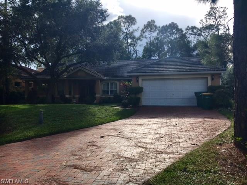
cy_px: 92
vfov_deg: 48.2
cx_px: 124
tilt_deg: +0.1
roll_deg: +0.2
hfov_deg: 61.7
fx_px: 207
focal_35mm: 29
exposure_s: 1/1054
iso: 25
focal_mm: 4.15
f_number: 2.2
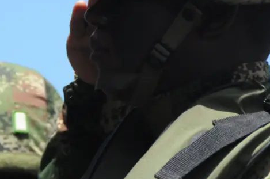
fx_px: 4193
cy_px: 43
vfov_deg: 2.4
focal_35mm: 560
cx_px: 153
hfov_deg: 3.7
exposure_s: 1/8000
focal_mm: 170
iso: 2800
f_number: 5.6
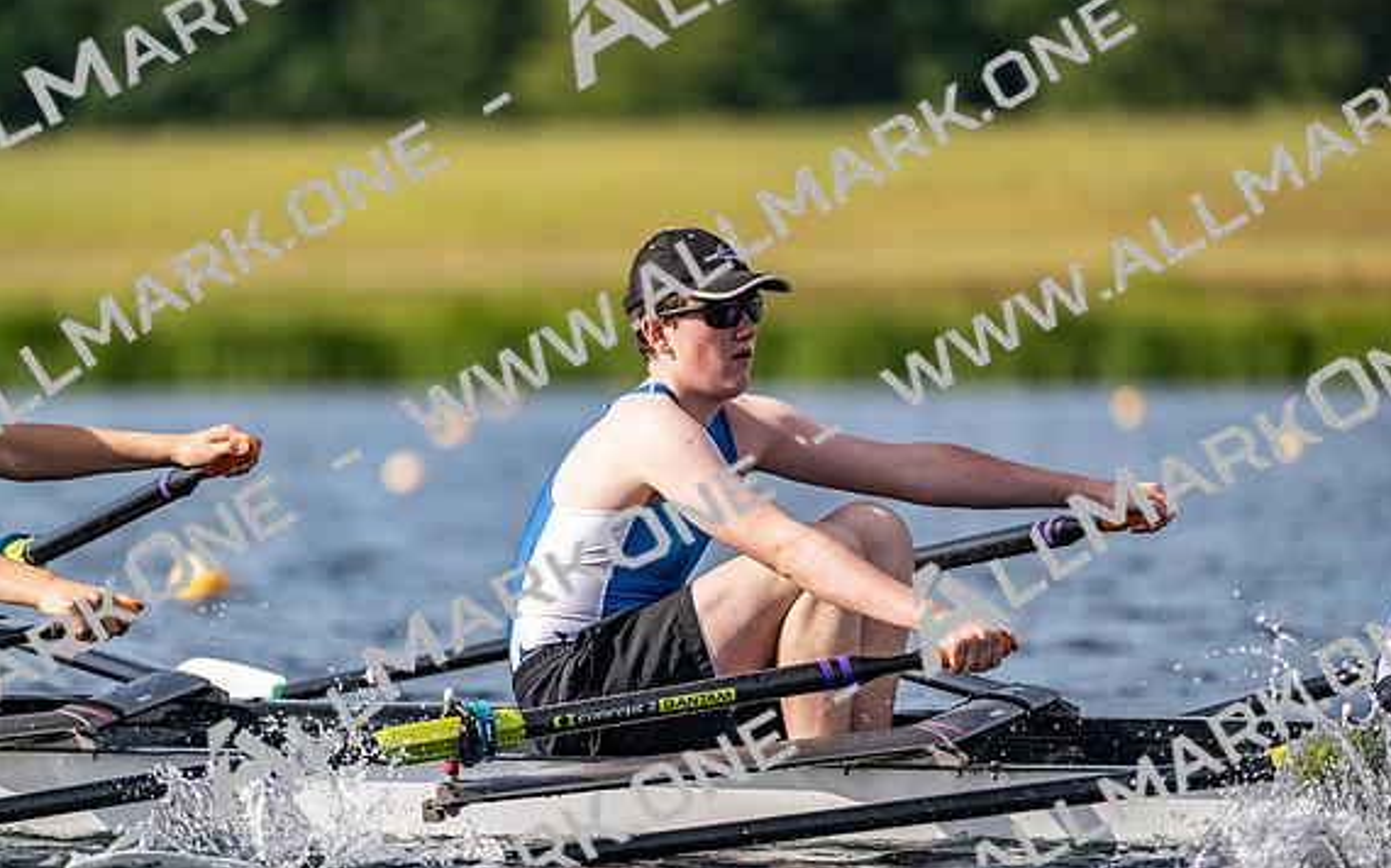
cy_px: 447
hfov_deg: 5.1
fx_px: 15729
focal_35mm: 415
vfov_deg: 3.2
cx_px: 703
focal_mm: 400
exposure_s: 1/2500
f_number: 4.5
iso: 360
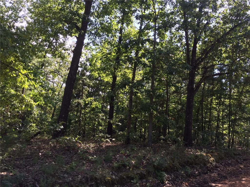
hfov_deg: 61.7
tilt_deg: +13.2
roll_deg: -5.1
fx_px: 209
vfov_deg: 48.2
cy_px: 94
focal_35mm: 29
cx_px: 125
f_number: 2.2
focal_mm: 4.15
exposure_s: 1/363
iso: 32
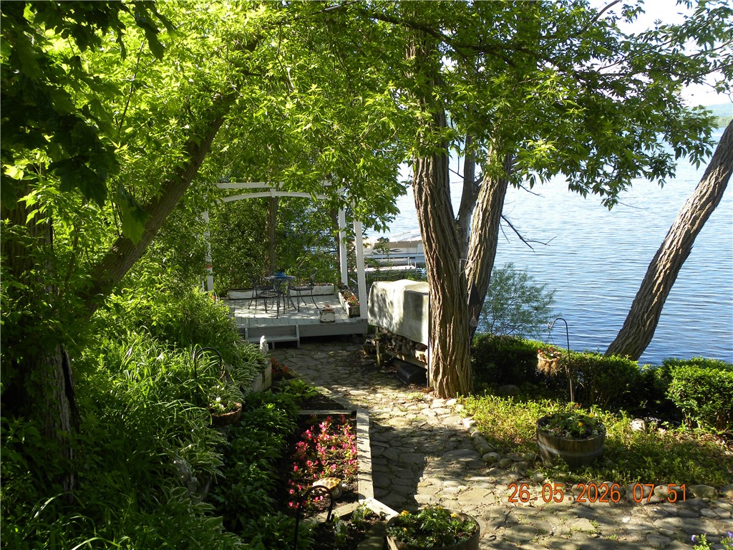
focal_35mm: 37
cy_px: 275
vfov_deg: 38.7
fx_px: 783
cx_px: 366
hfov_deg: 50.1
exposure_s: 1/140
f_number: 4
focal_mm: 6.6
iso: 64
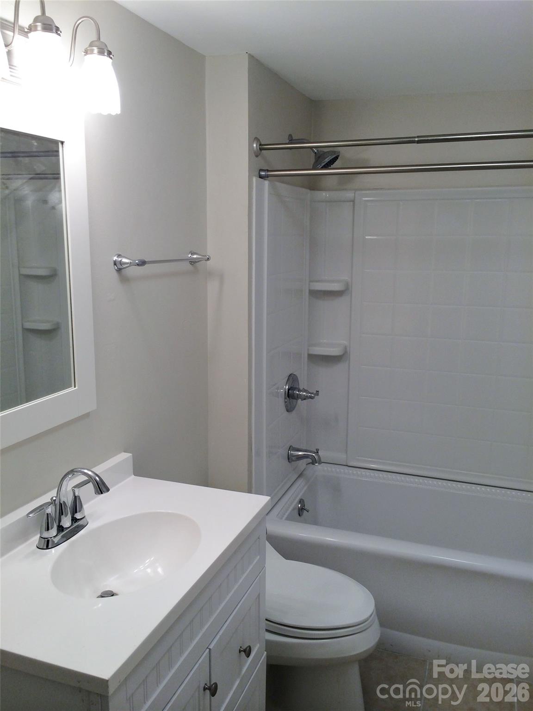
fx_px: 616
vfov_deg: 60.0
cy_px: 356
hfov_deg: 46.8
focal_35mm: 30
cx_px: 266
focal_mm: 4.12
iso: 40
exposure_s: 1/60
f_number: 2.2
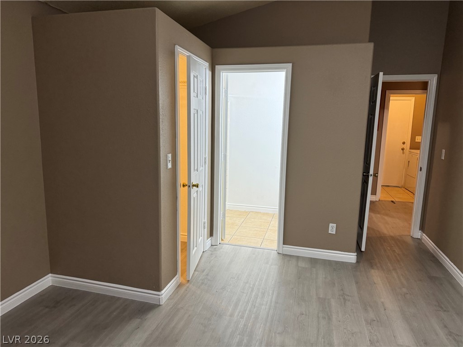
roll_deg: -1.7
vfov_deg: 56.8
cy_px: 174
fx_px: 321
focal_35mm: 24
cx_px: 232
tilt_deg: -10.2
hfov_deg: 71.6
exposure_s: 1/60
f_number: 1.78
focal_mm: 6.76
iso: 160
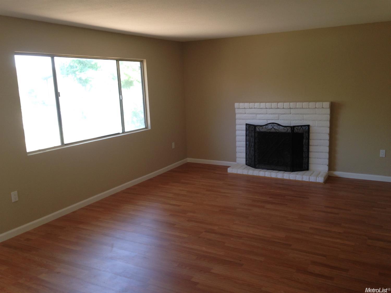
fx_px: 373
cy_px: 146
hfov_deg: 55.4
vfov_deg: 42.9
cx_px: 196
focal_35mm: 33
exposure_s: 1/30
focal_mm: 4.12
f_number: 2.4
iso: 50
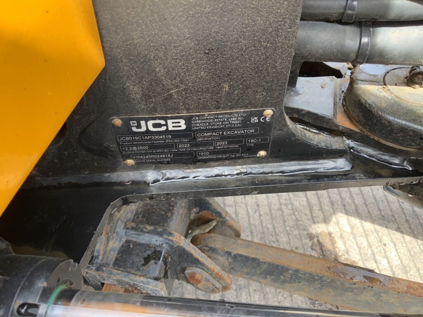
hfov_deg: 61.7
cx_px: 212
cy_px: 158
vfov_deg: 48.2
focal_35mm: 29
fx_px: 354
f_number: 1.8
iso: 20
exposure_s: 1/122
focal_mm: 3
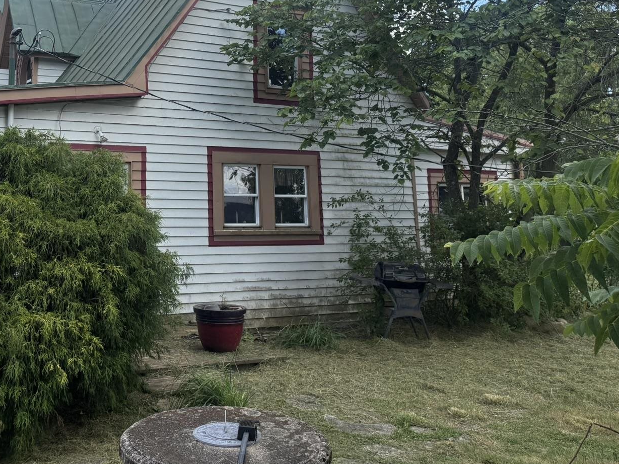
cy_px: 100
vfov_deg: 35.0
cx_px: 139
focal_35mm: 40
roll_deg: +0.0
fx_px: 715
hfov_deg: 44.8
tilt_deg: +7.3
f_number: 1.78
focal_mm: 6.76
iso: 100
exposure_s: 1/2801
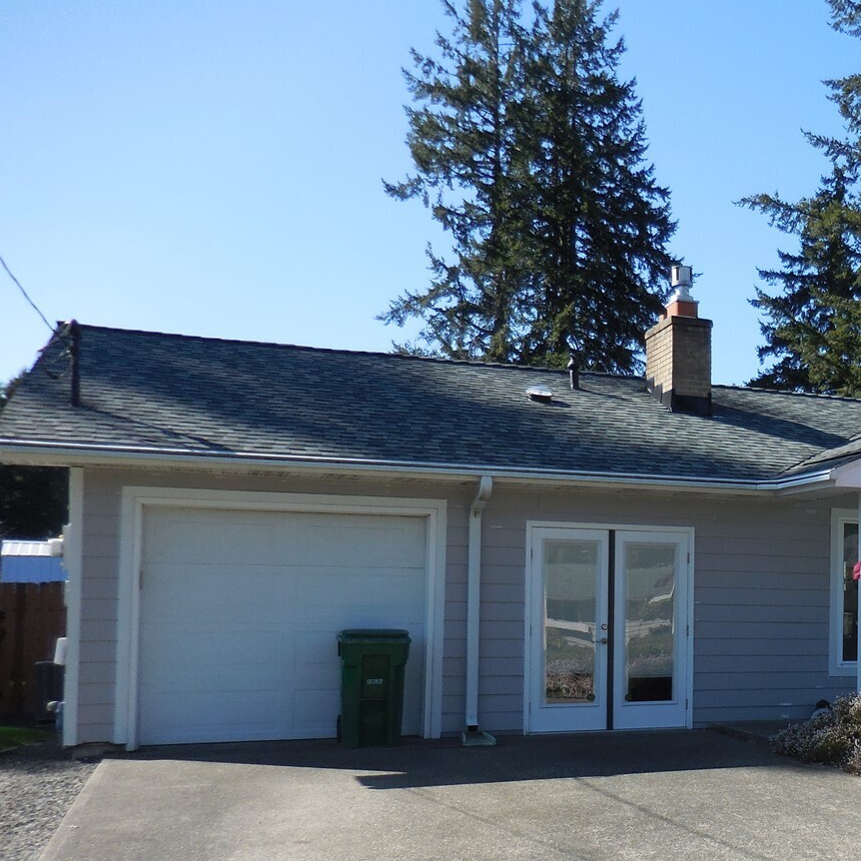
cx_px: 784
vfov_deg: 40.4
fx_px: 1154
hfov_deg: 38.0
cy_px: 575
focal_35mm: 41
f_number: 3.3
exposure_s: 1/800
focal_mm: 4.5
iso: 125
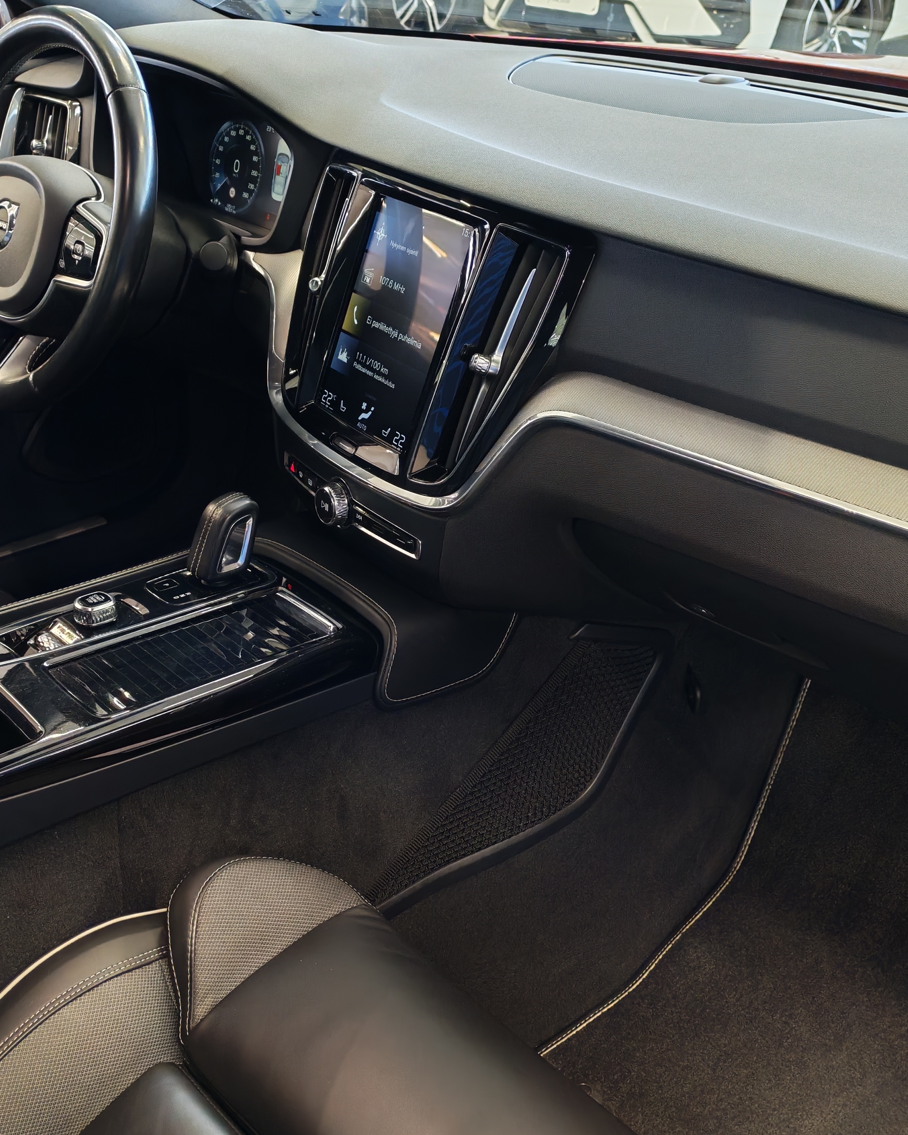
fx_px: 1377
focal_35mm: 41
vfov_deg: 44.8
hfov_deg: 36.5
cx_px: 423
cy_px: 564
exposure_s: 1/50
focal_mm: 6.12
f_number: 1.9
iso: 800
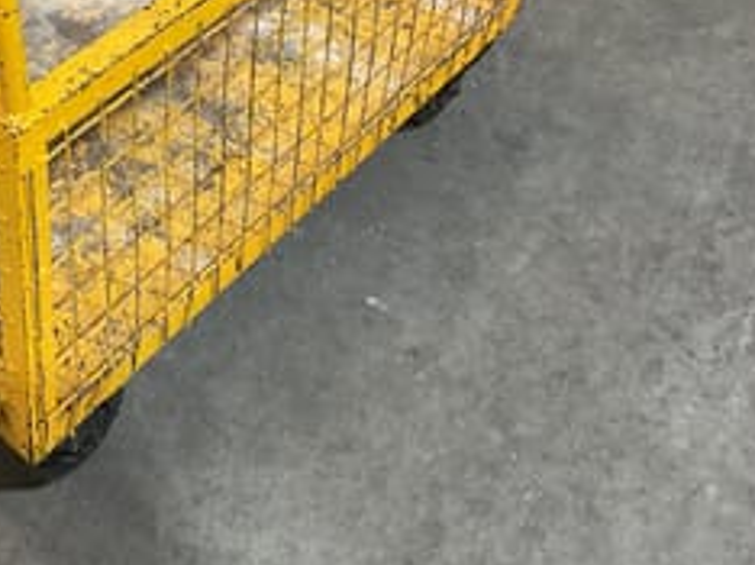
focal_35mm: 62
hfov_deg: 29.8
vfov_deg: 22.7
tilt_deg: -36.2
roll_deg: +1.4
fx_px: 1351
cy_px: -5
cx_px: 58
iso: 160
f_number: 1.8
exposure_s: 1/60
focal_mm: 3
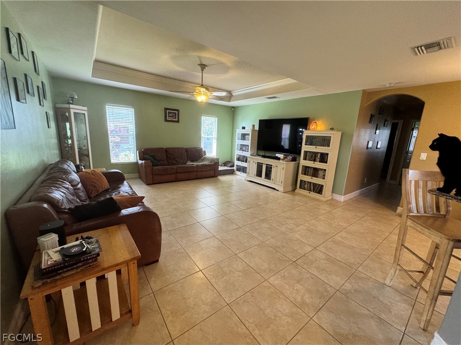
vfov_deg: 85.7
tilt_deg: -11.8
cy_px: 172
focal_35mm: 14
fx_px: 186
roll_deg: -3.3
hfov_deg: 102.1
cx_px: 230
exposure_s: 1/60
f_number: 2.2
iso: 500
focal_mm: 2.22
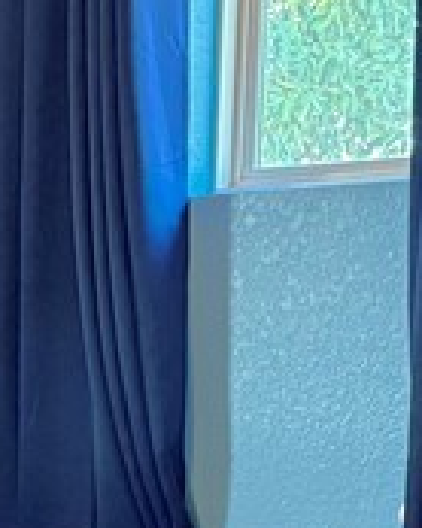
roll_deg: -0.7
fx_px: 2156
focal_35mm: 138
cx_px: -155
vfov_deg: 13.7
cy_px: 570
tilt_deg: -5.7
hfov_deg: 10.9
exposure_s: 1/60
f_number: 1.78
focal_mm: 6.76
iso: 640
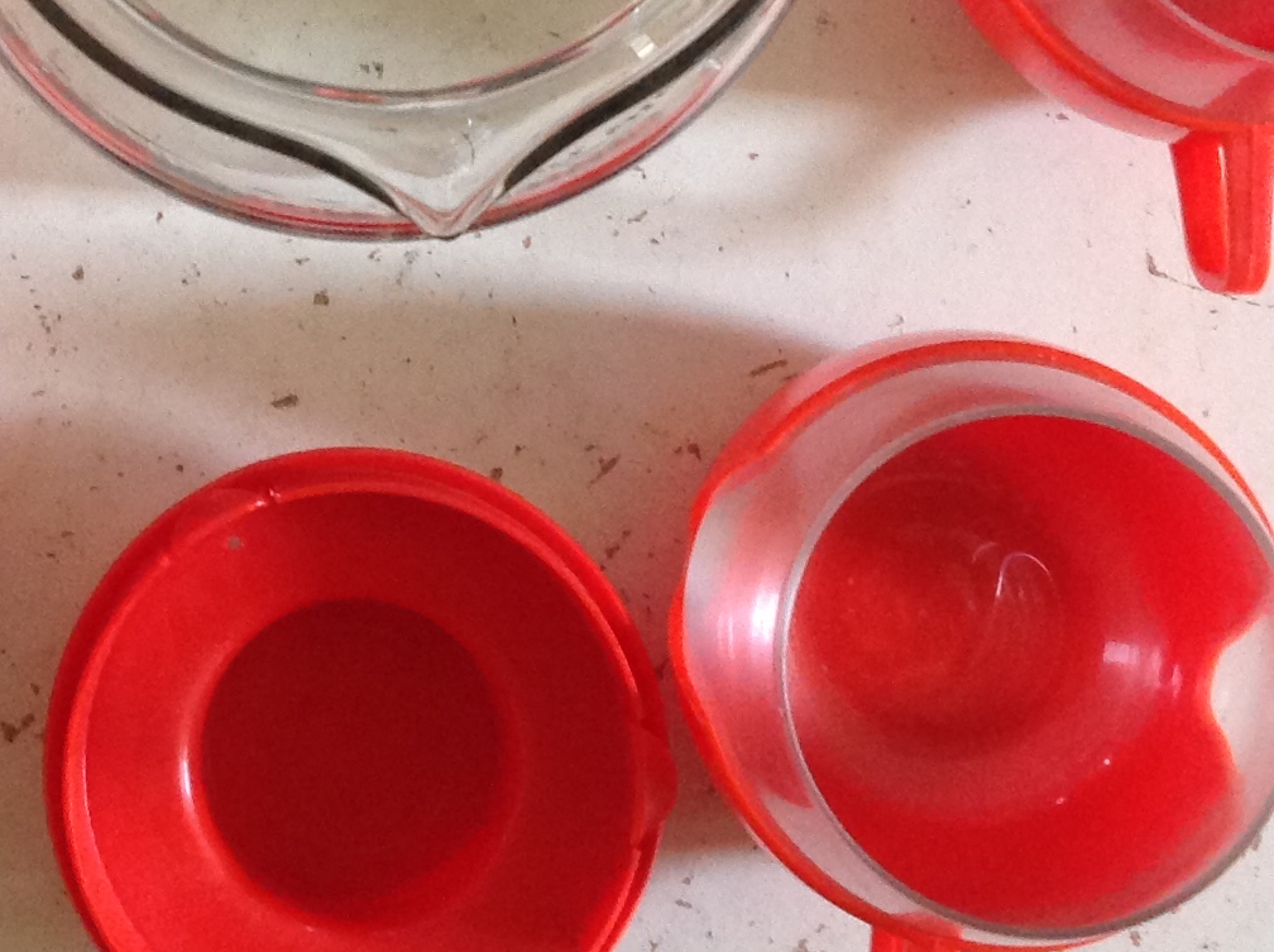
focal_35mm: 90
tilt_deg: -85.5
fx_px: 3308
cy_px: 23
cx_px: 270
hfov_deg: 21.6
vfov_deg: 16.1
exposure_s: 1/15
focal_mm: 4.28
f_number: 2.4
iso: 160
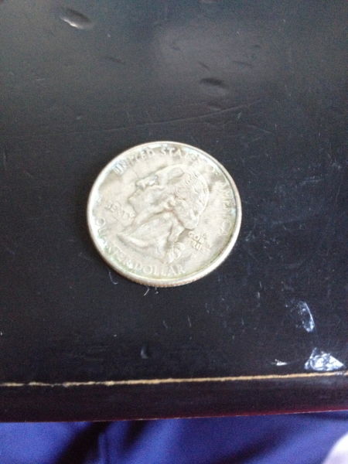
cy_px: 232
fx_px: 469
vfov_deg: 52.6
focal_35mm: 35
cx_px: 174
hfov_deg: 40.7
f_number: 2.4
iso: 640
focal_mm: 4.28
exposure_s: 1/15
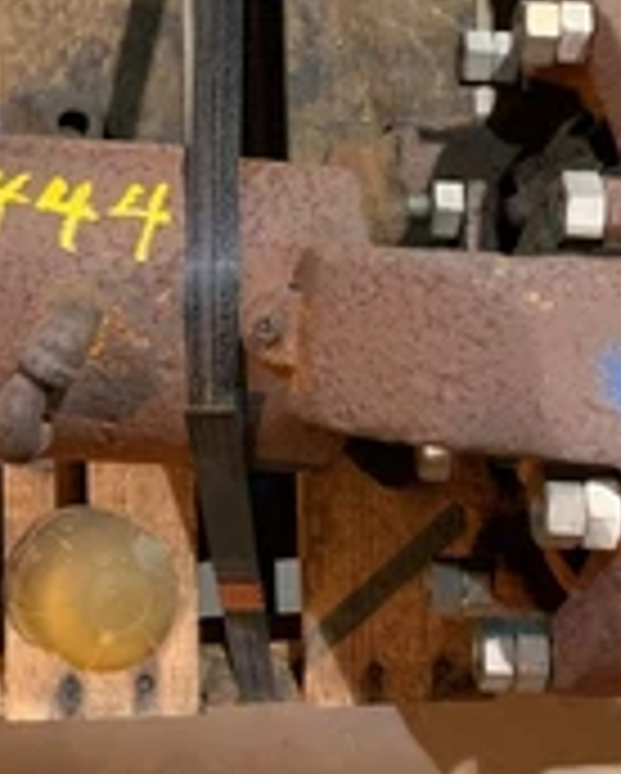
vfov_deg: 31.4
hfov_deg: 25.8
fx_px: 1353
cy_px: 202
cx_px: 234
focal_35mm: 59
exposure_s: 1/60
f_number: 1.8
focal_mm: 4.25
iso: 400
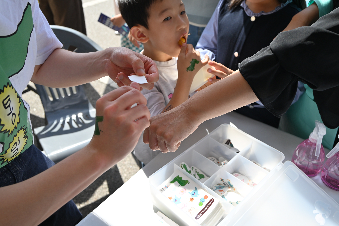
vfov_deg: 41.1
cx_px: 170
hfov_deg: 58.7
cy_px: 113
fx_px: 301
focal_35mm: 32
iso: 100
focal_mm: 32
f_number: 5.6
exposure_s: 1/250
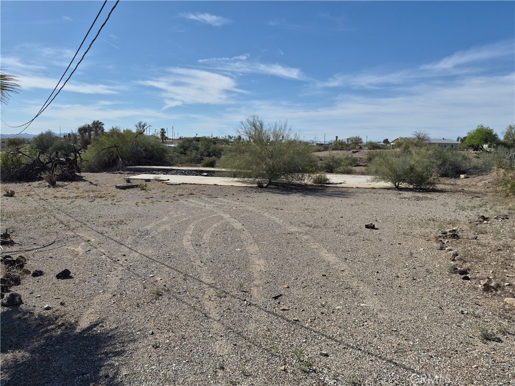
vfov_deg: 58.9
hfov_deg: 73.9
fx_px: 342
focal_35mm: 23
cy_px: 193
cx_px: 258
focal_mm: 5.4
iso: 64
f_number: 1.8
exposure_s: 1/7696
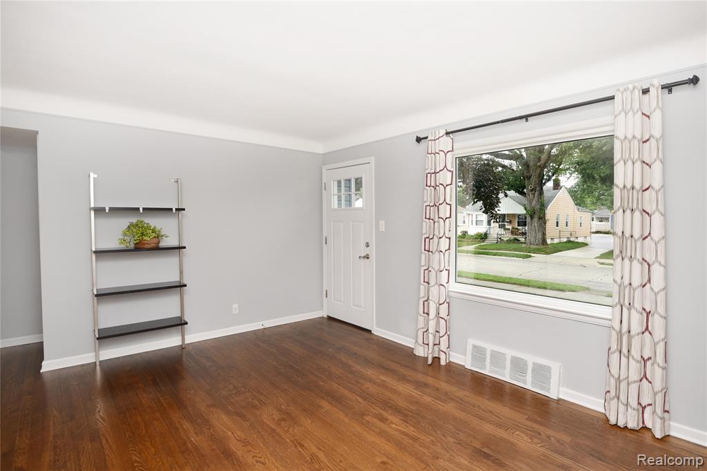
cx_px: 354
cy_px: 236
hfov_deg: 93.3
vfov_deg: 70.4
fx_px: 334
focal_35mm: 17
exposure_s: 1/60
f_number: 6.3
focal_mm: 17
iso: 125
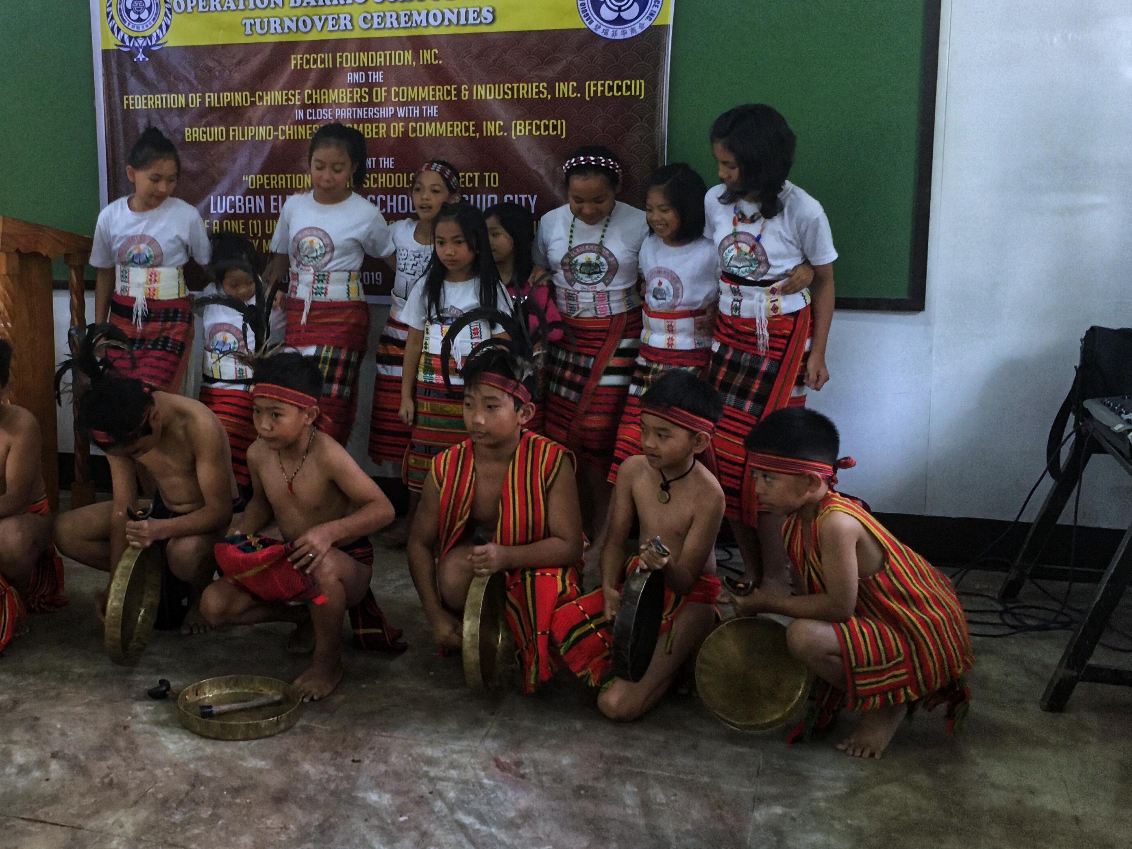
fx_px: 1373
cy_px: 326
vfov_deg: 34.2
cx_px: 333
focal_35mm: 42
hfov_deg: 43.8
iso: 125
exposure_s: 1/30
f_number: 2.2
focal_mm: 4.15
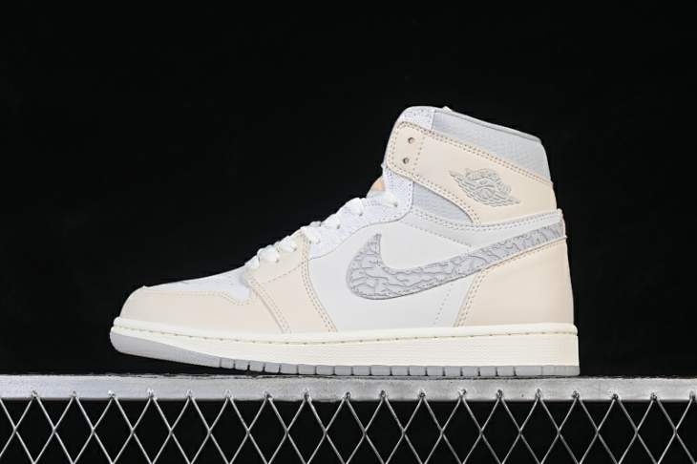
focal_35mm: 75
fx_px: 1451
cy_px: 232
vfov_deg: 18.2
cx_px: 348
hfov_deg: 27.0
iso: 160
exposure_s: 1/80
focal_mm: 50
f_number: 8
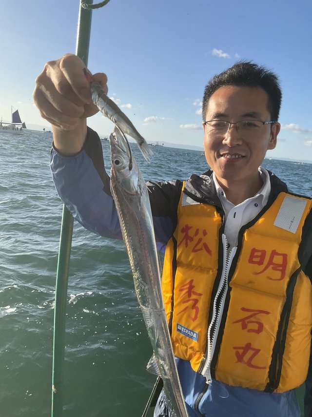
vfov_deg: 61.7
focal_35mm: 29
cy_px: 208
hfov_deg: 48.2
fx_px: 349
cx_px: 156
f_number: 1.8
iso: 25
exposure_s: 1/1377
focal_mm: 3
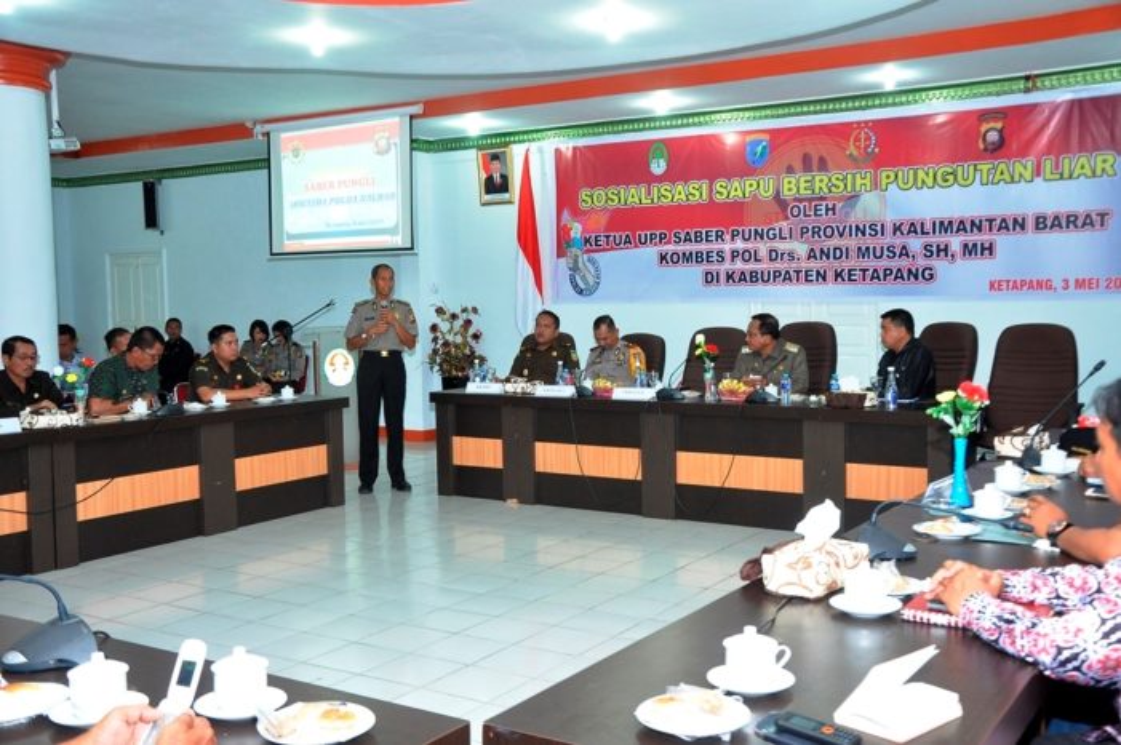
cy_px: 372
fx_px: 1167
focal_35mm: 38
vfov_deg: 35.4
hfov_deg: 51.3
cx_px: 560
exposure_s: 1/40
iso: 800
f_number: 5.6
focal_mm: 25
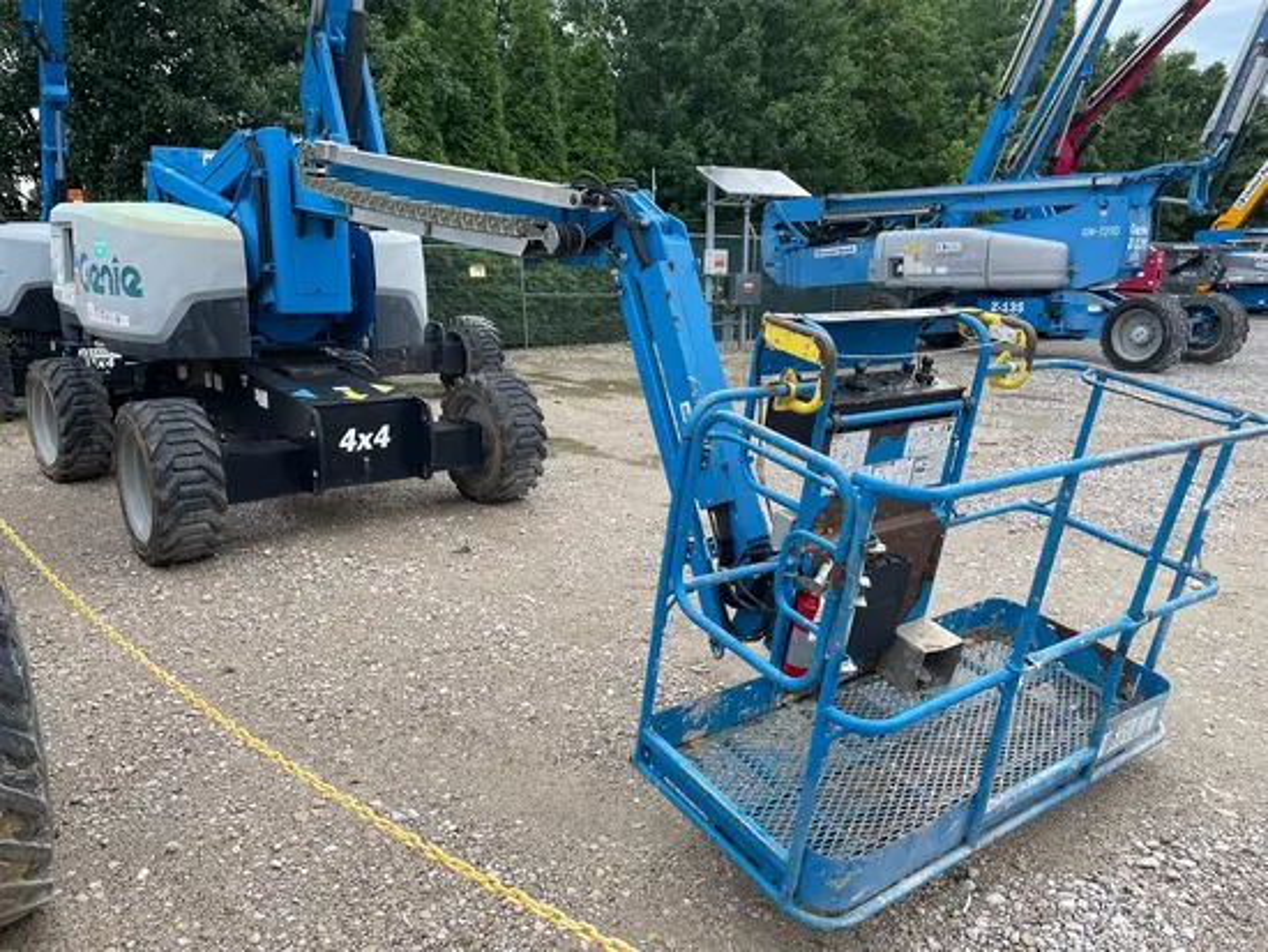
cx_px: 634
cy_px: 476
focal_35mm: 26
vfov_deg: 53.1
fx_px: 953
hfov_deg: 67.3
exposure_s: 1/694
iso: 32
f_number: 1.6
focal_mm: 4.2
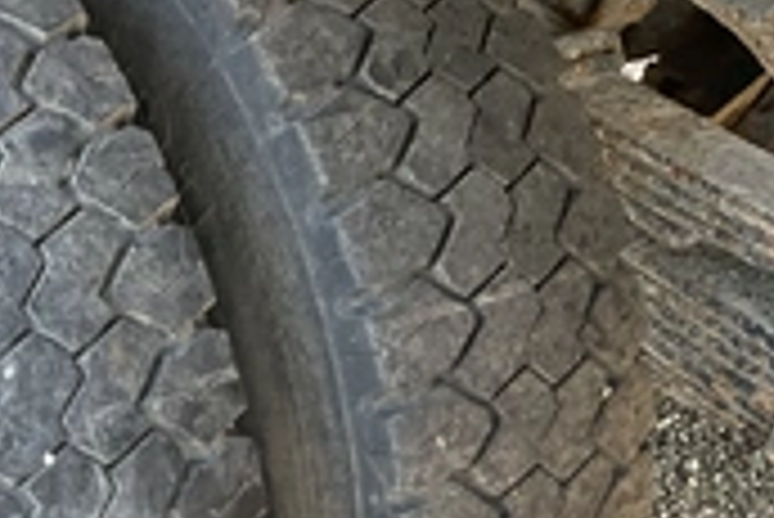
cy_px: 455
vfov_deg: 19.2
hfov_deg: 27.1
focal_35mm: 70
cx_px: -18
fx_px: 1506
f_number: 1.8
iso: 64
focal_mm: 3
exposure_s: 1/122
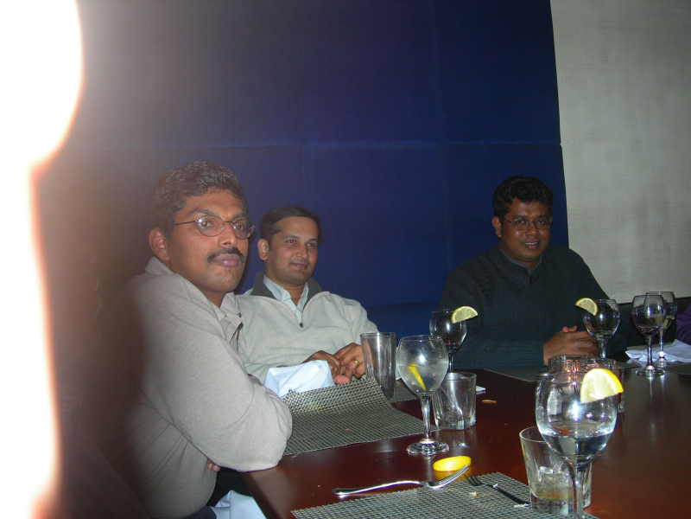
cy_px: 260
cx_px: 346
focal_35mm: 38
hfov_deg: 49.0
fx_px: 759
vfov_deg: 37.7
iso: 92
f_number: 2.8
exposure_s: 1/60.1
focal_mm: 7.8
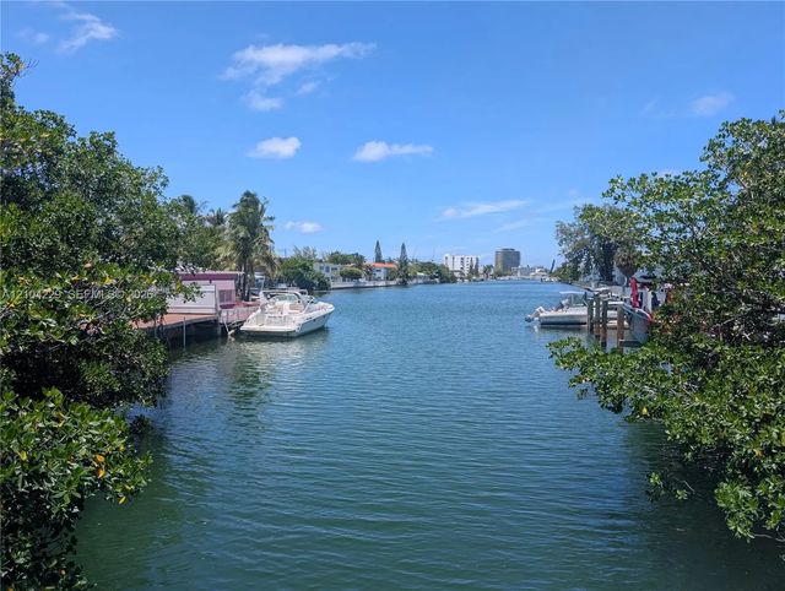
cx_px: 392
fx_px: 545
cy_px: 296
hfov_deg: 71.5
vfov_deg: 56.9
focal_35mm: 24
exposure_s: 1/8333
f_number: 1.68
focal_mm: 6.9
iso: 20
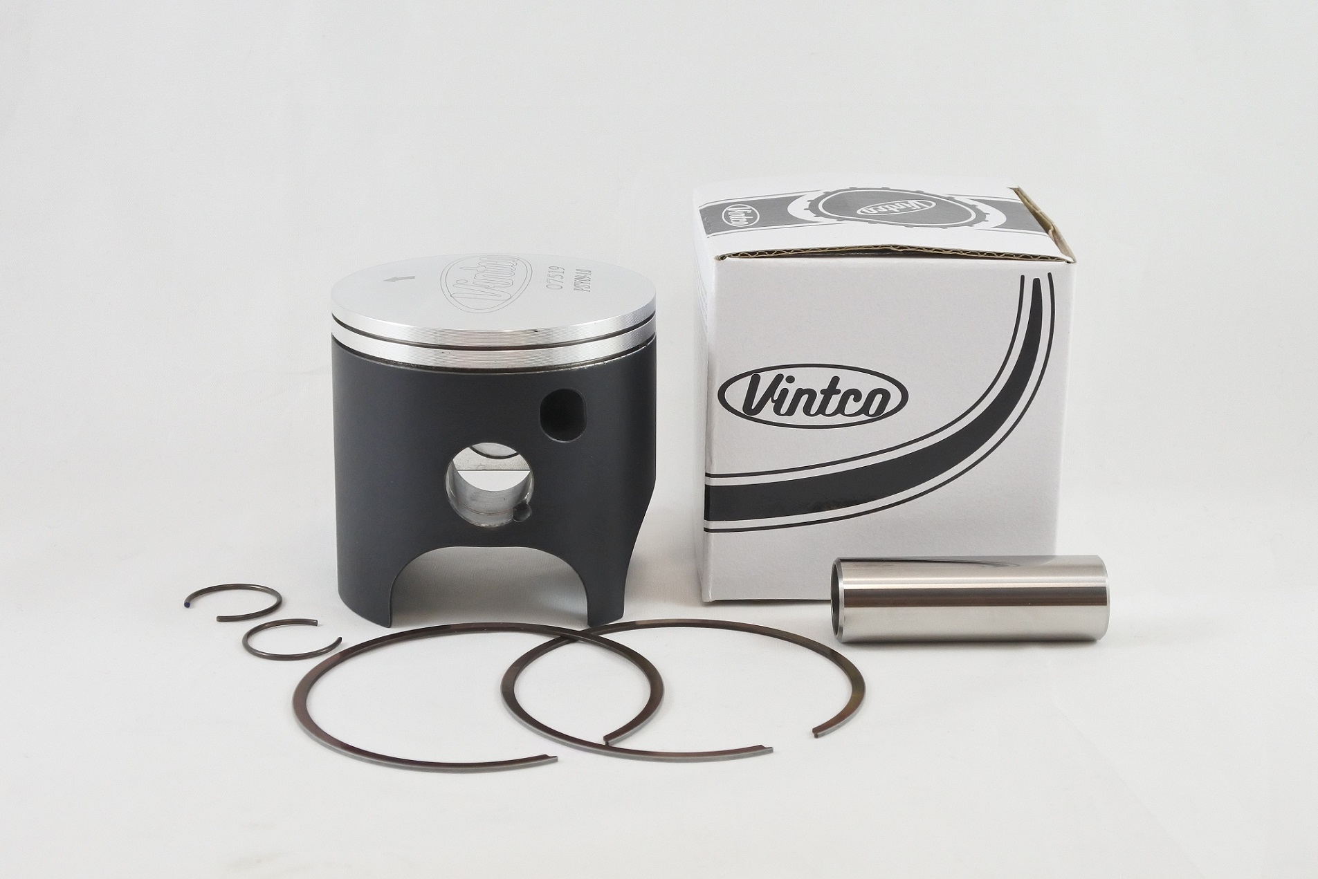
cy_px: 440
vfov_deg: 26.5
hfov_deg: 38.9
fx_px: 1867
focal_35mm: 51
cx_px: 659
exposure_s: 1/125
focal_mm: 18.9
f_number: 4.5
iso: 450
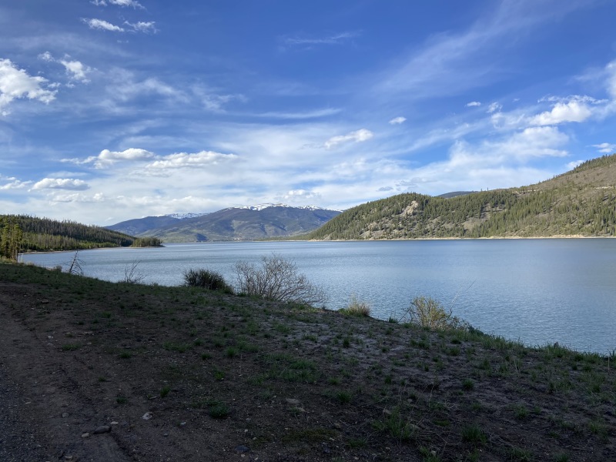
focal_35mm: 26
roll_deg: +0.6
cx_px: 308
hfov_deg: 67.3
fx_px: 463
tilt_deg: +2.0
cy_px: 231
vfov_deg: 53.1
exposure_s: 1/2513
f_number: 1.8
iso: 32
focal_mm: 4.25
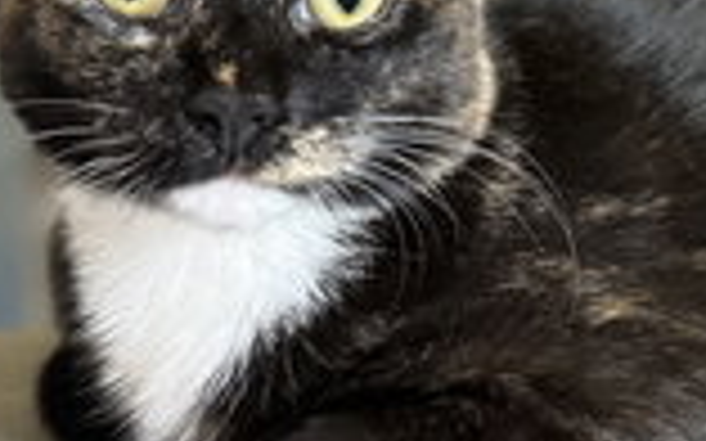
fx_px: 1558
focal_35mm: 81
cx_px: 409
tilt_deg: -1.3
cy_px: 65
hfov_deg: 25.5
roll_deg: -0.4
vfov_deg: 15.9
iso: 1000
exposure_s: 1/40
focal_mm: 6.76
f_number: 1.78
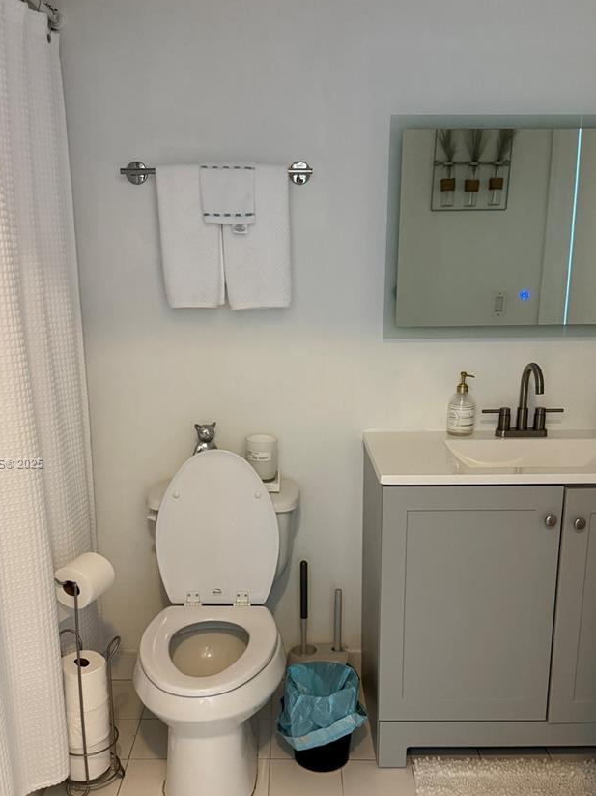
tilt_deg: -14.4
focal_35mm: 35
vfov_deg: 52.4
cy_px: 464
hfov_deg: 40.7
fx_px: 804
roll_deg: -0.1
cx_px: 300
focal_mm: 6.76
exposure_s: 1/60
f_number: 1.78
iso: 640
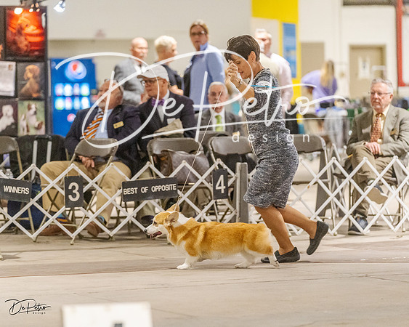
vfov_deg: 8.9
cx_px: 177
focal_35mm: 173
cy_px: 164
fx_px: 2099
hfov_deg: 11.1
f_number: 3.2
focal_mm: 154
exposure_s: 1/400
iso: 6400
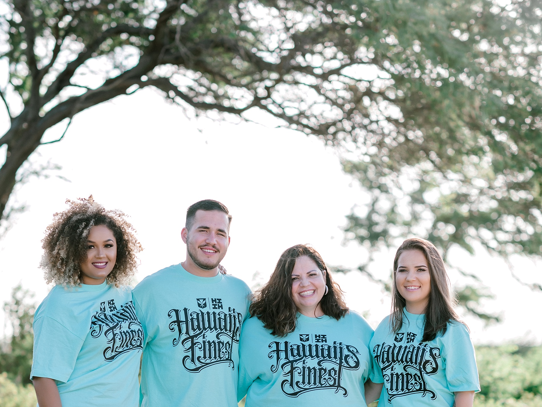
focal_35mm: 124
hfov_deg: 15.9
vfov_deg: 11.9
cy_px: 325
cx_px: 272
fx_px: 1942
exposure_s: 1/800
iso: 200
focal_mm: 85
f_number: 2.8
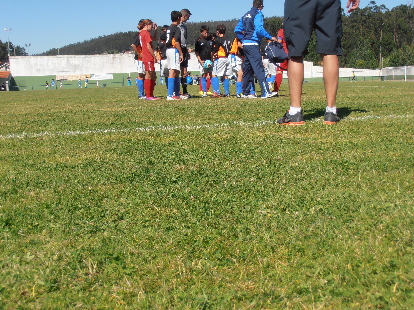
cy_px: 155
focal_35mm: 57
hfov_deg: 33.8
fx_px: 682
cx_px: 207
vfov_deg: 25.7
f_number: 4.5
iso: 80
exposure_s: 1/800
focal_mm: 10.04
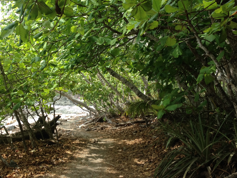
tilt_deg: -0.5
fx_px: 370
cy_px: 84
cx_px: 85
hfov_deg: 35.3
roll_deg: -1.4
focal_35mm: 54
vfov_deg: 27.0
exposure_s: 1/456
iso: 50
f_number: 2.4
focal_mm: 4.28
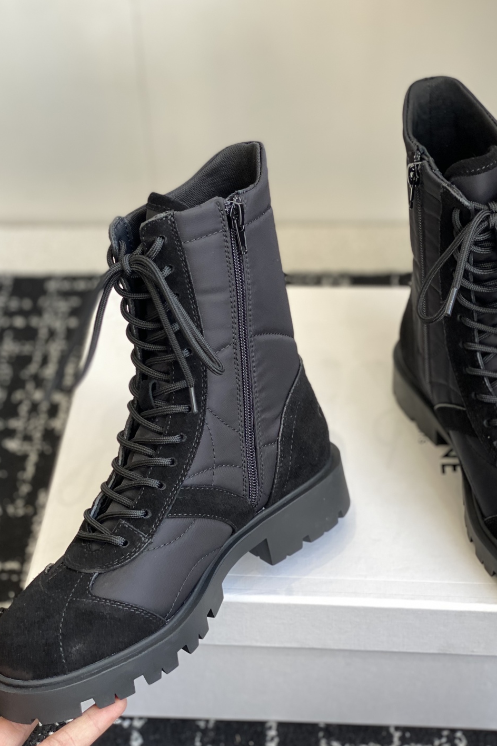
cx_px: 236
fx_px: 1139
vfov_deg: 36.2
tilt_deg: -40.0
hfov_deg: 24.6
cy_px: 368
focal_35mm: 55
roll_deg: +2.2
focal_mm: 6
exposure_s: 1/122
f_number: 2
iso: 40
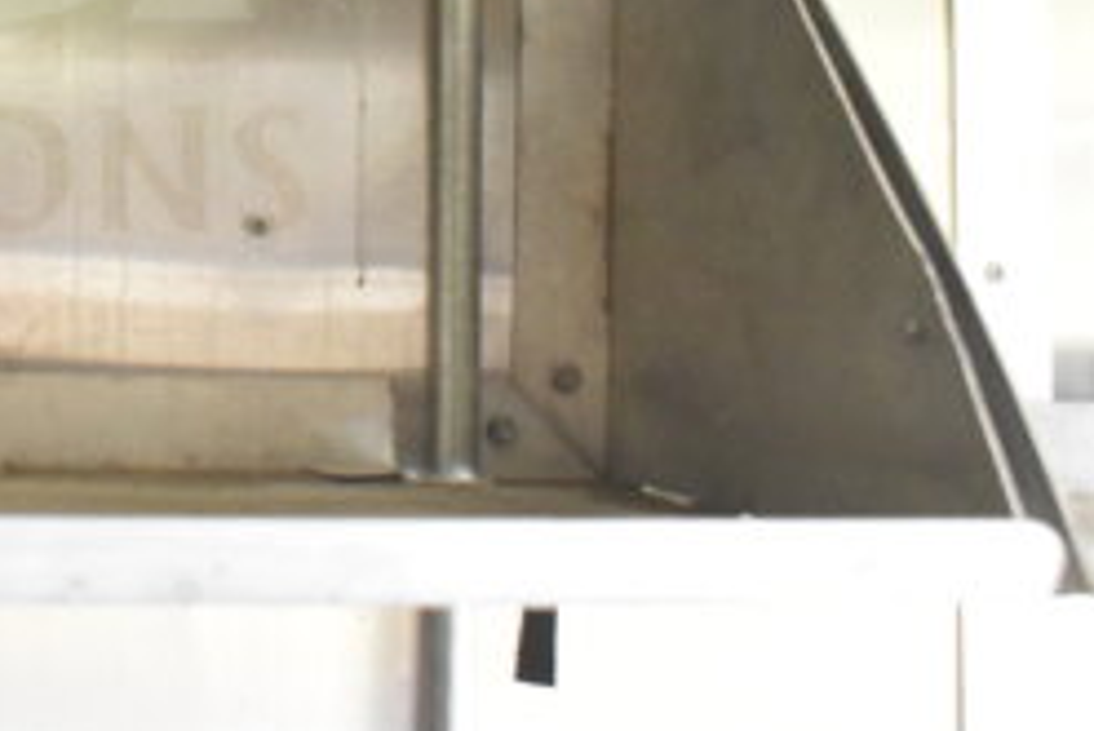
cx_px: -146
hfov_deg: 21.5
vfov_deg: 15.0
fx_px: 2706
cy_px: -78
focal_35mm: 89
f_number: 7.1
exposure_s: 1/200
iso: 6400
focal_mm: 24
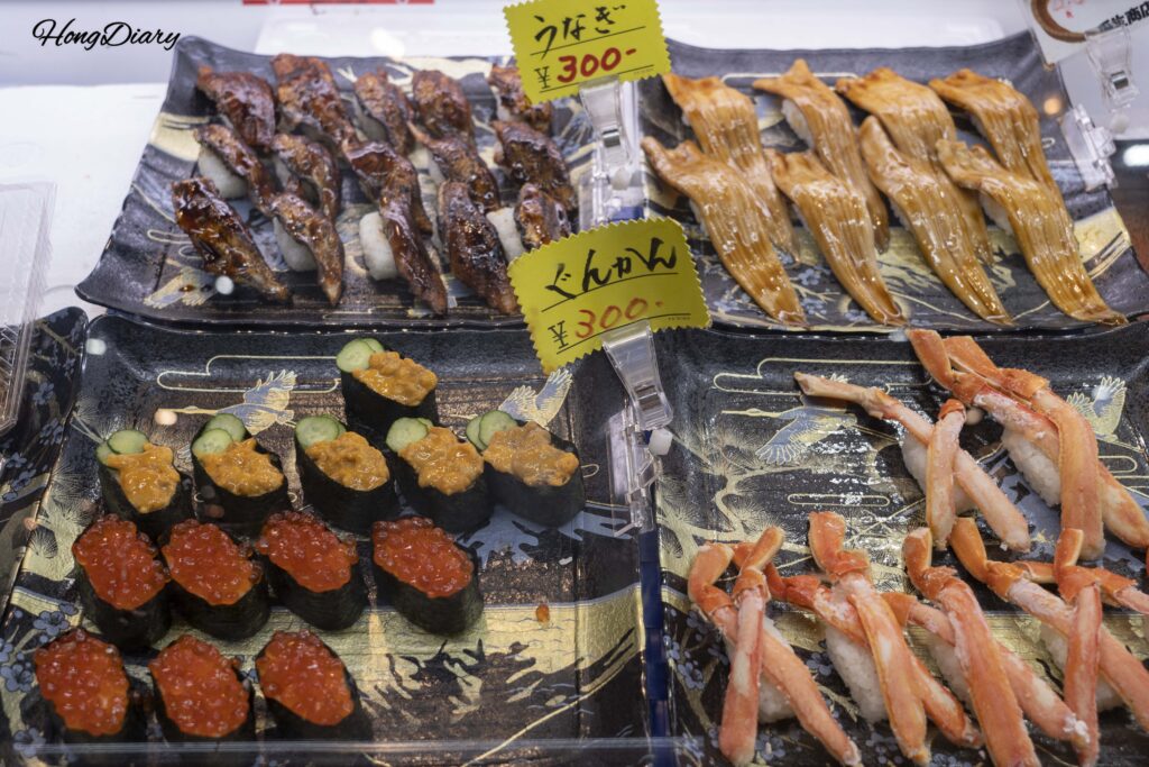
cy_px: 384
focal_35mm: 43
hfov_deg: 45.4
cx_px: 574
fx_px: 1373
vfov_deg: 31.2
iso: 640
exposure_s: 1/160
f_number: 5.6
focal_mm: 43
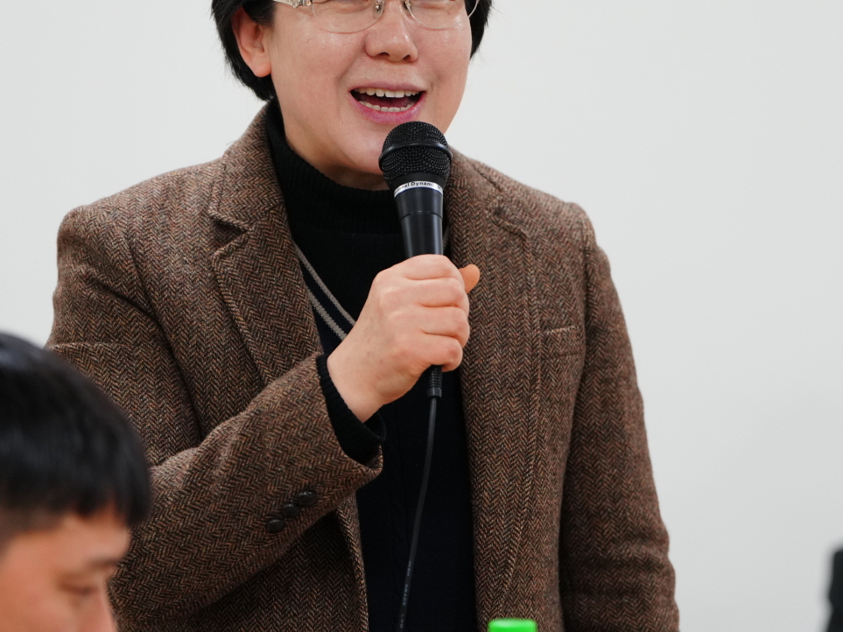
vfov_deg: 5.6
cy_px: 274
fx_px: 6477
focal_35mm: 266
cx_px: 529
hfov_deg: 7.4
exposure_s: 1/160
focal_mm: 148
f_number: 2.8
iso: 800
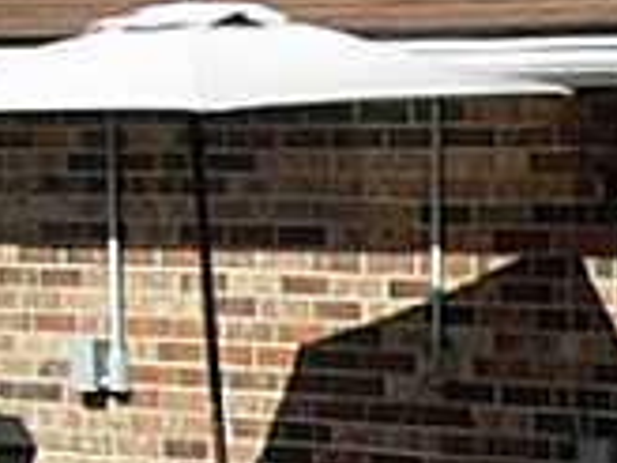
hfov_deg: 9.8
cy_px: 531
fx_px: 3208
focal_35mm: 180
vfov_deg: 8.2
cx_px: 1422
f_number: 2.8
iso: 80
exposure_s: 1/750
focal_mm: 6.3
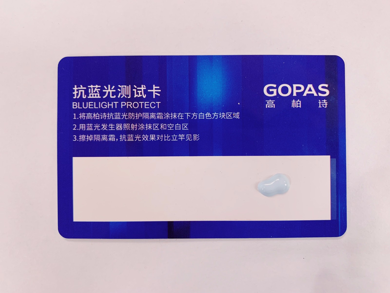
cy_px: 146
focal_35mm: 26
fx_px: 293
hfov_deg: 67.3
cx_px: 195
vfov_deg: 53.1
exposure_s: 1/50
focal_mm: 4.25
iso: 160
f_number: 1.8
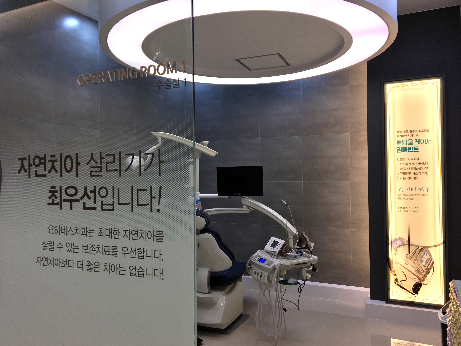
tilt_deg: +0.1
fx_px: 386
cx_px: 230
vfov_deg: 48.2
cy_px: 173
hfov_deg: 61.7
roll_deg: -0.1
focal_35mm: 29
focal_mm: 4.15
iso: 32
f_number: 2.2
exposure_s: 1/120
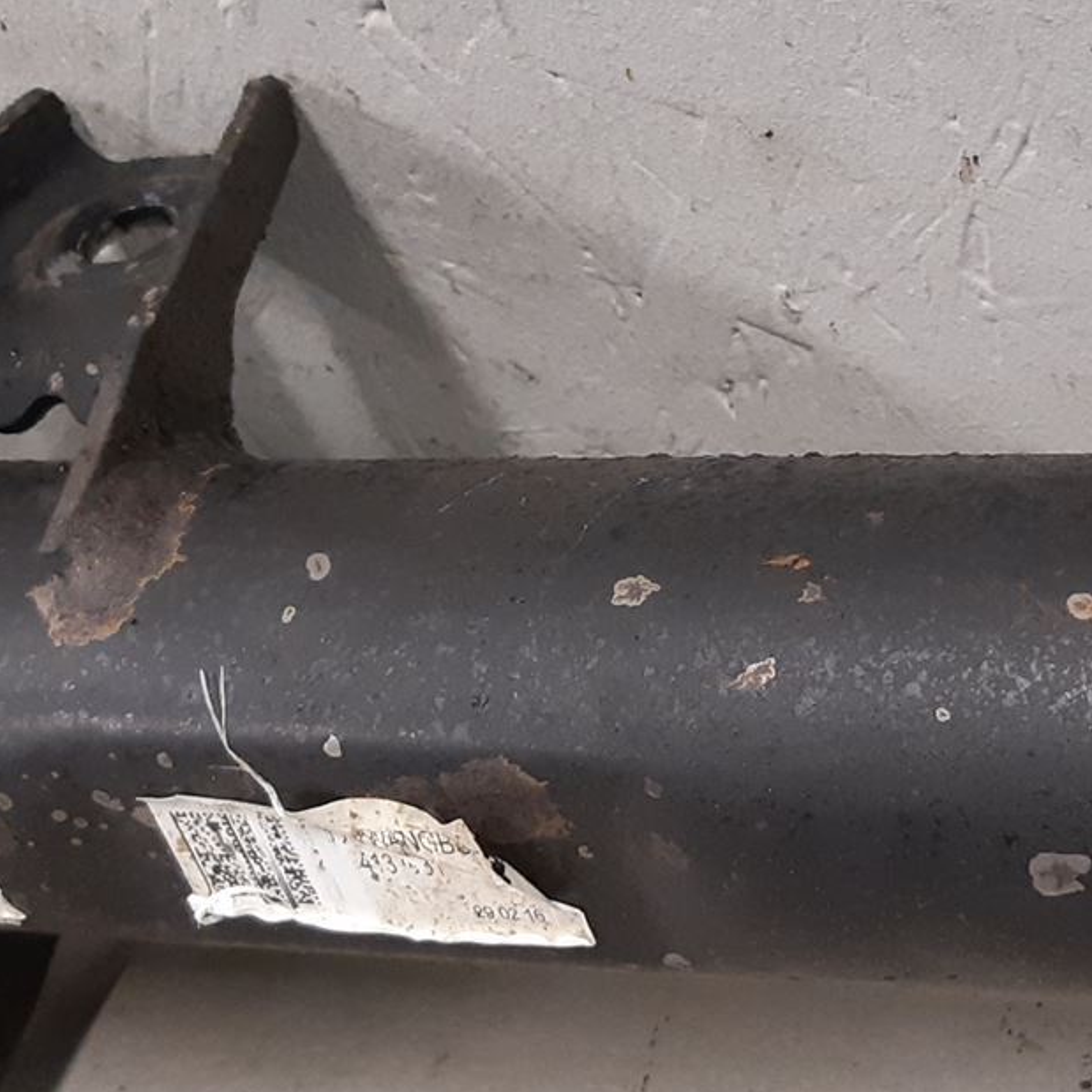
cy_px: 690
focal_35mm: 76
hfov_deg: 22.6
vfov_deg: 22.7
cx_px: 785
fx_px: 2712
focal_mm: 3.93
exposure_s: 1/50
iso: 250
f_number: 1.7
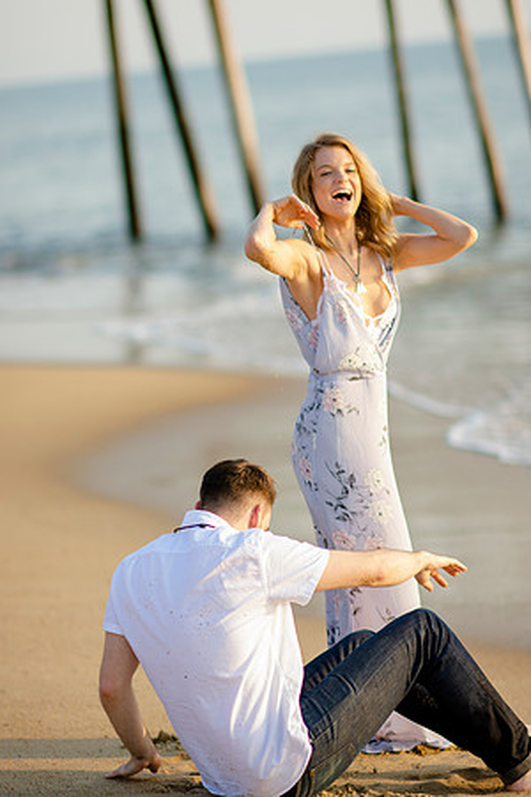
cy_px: 398
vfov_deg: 16.1
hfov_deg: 10.8
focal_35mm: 128
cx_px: 266
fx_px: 2821
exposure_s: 1/1250
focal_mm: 85
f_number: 1.8
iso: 160
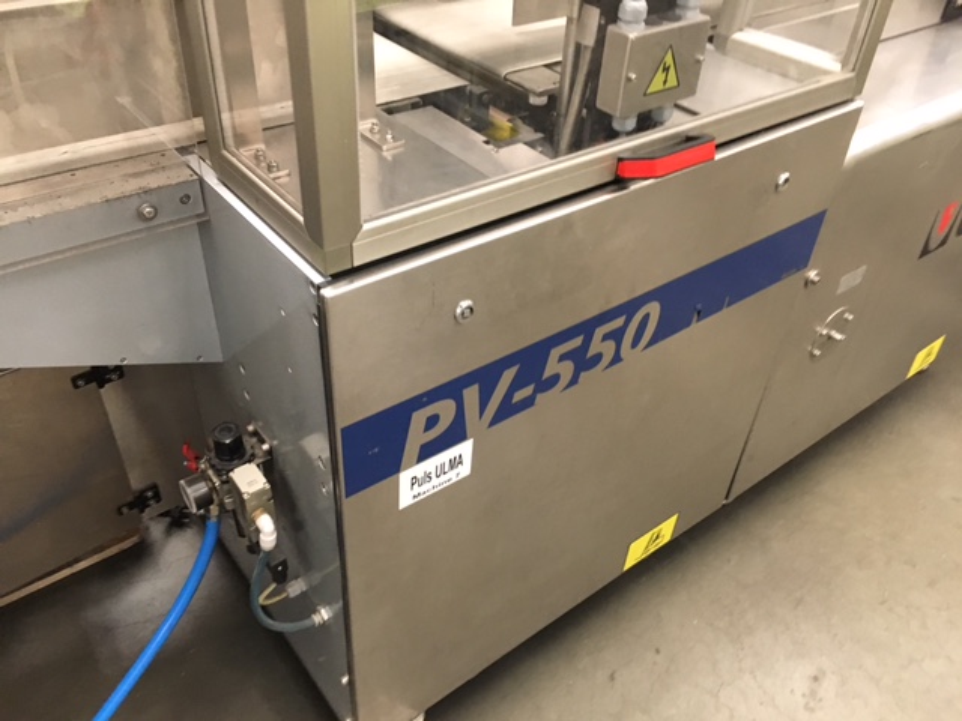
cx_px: 481
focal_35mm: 29
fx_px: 806
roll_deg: -1.6
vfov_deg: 48.2
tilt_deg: -36.2
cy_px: 360
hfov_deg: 61.7
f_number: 2.2
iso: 200
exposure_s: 1/25
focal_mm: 4.15
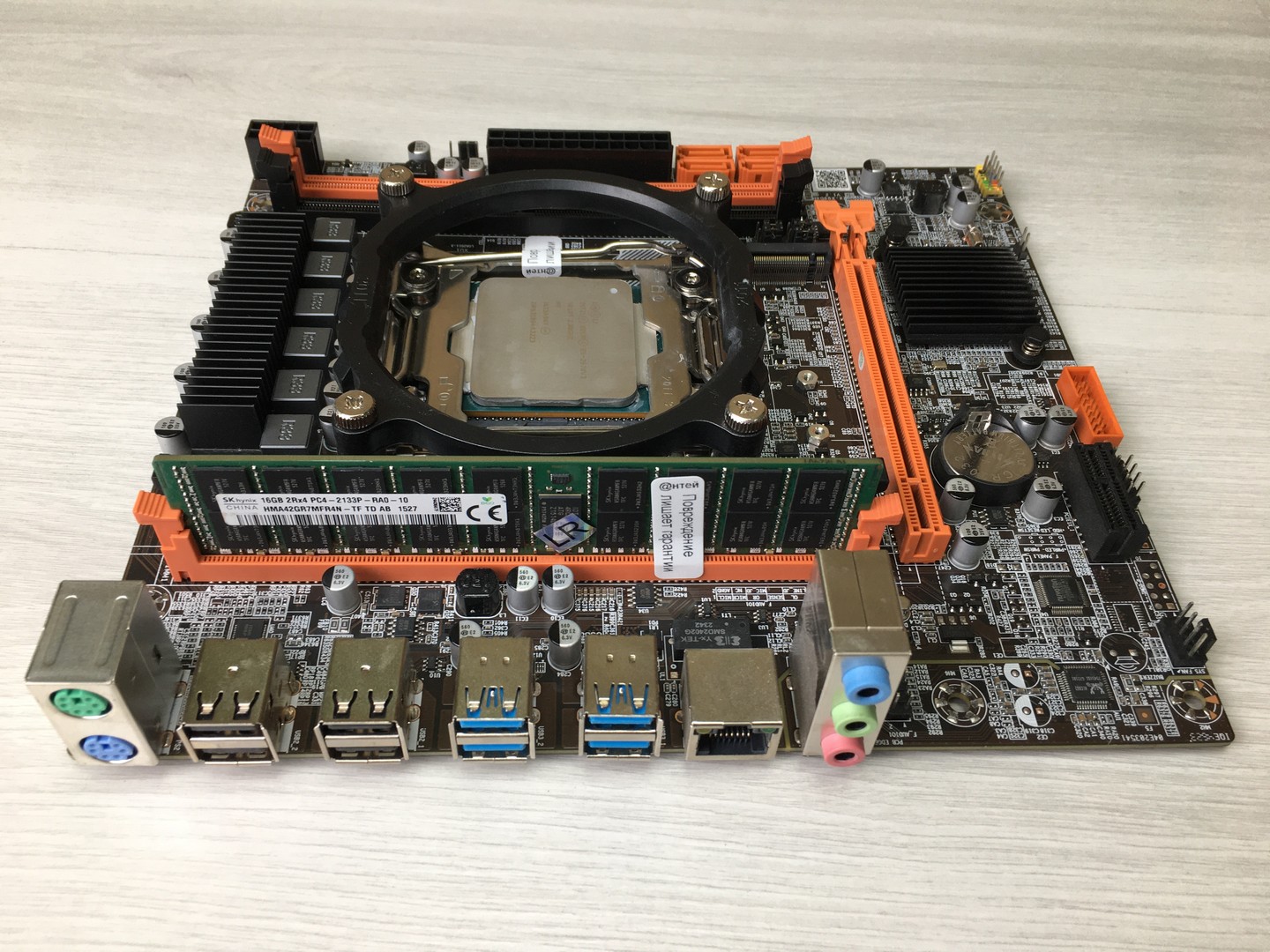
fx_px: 1064
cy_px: 476
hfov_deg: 61.7
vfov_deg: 48.2
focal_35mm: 29
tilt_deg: -48.5
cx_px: 635
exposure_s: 1/50
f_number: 2.2
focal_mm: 4.15
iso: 32
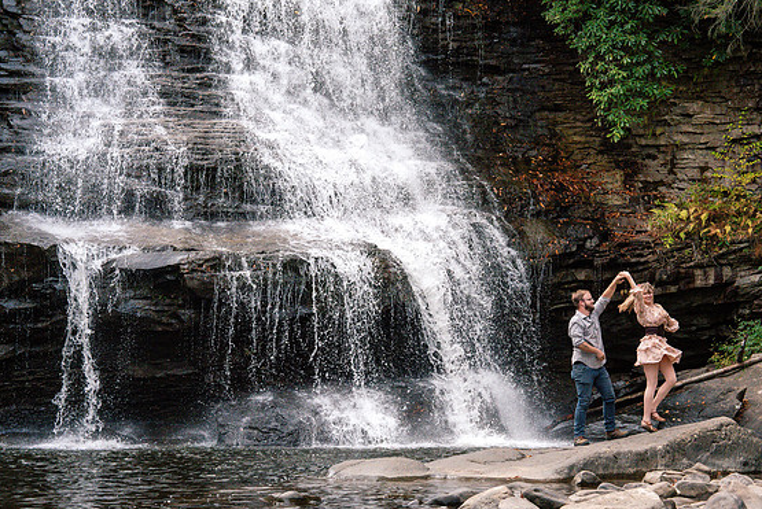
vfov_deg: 18.5
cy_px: 250
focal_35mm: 74
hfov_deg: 27.3
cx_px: 383
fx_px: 1568
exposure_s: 1/640
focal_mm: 70
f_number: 8
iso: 2000
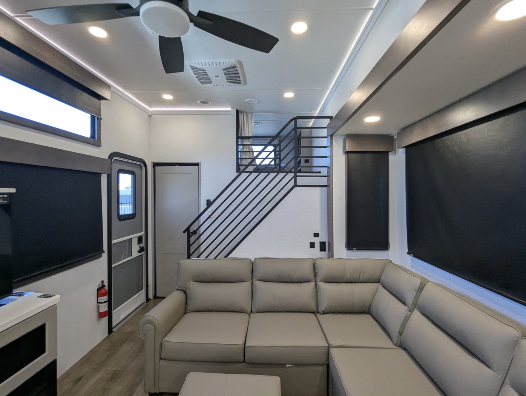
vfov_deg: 78.2
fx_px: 243
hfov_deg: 94.4
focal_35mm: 16
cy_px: 198
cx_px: 263
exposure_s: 1/90.1
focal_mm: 2.35
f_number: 2.2
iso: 192
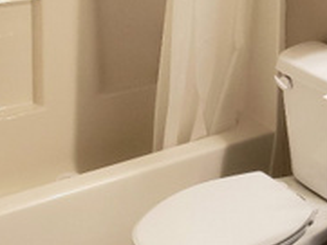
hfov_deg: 27.2
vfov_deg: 19.3
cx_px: 294
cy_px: -95
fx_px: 652
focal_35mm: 69
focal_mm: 4.3
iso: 200
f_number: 1.5
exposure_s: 1/60.2
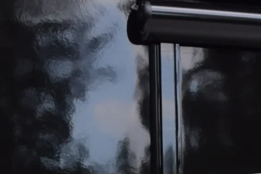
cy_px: 369
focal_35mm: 174
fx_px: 1262
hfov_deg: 11.8
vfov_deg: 7.5
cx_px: 139
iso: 400
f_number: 5.6
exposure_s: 1/125
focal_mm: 18
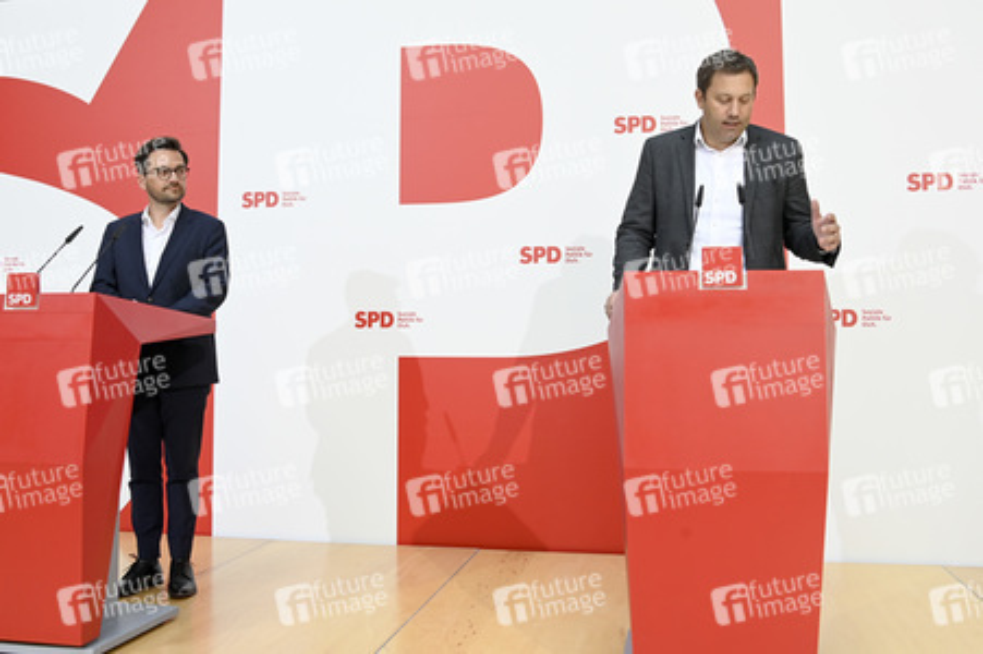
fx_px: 873
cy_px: 327
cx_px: 492
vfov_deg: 41.1
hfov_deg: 58.8
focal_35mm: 32
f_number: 5.6
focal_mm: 32
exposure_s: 1/320
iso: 1250
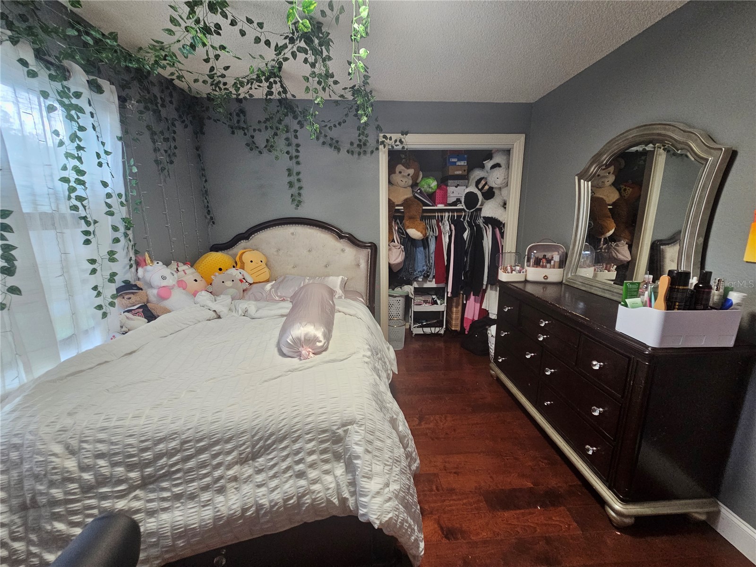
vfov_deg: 89.9
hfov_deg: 106.2
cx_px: 378
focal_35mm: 13
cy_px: 284
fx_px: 284
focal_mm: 2.2
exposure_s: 1/60
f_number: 2.2
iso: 320
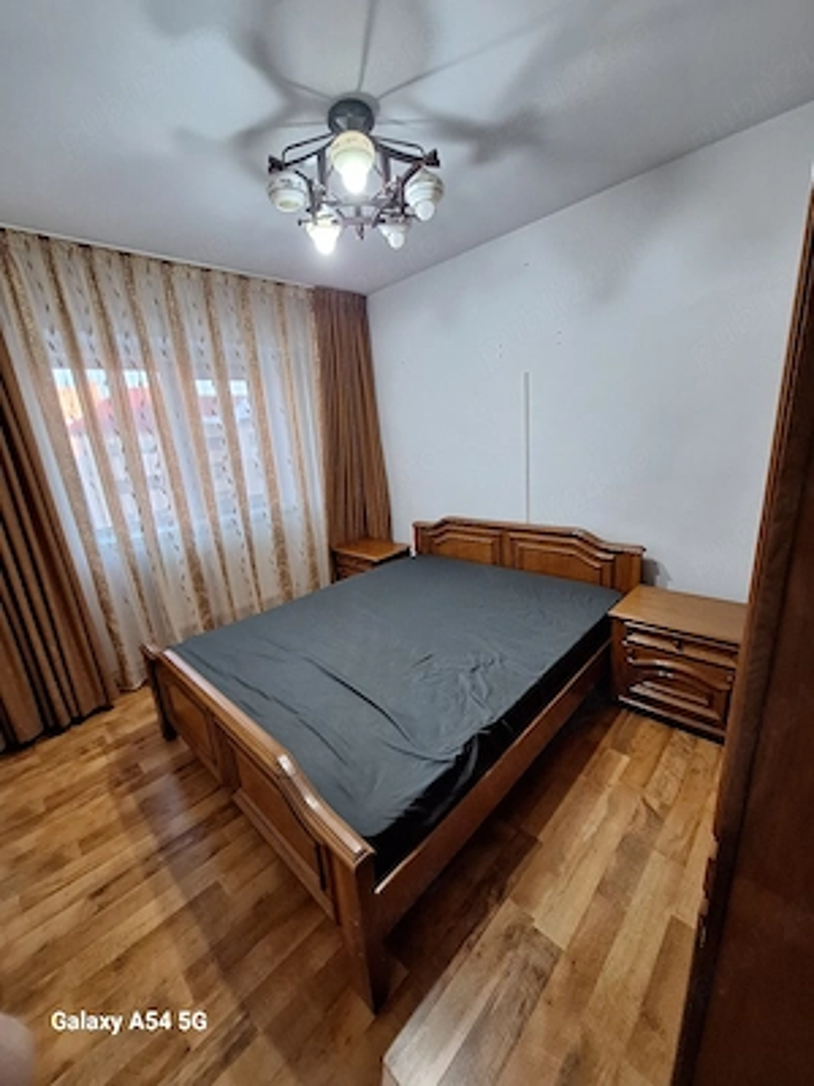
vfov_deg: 106.2
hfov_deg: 89.9
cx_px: 407
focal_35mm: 13
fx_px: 408
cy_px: 543
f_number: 2.2
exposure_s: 1/50
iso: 125
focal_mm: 1.74
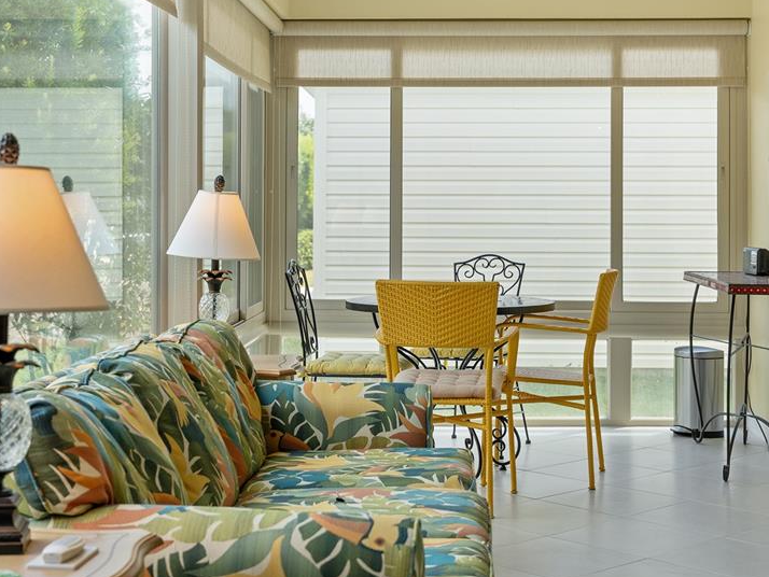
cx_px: 390
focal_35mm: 62
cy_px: 270
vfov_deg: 23.7
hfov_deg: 31.2
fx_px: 1378
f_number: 5
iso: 250
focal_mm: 45
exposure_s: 1/200
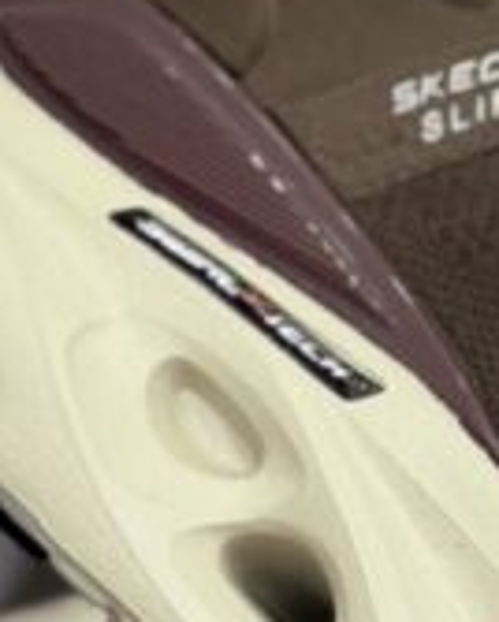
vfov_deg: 6.7
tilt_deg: -56.3
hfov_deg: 5.3
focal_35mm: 287
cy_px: 305
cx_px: 890
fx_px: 5289
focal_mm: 6.76
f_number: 1.78
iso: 64
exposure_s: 1/273
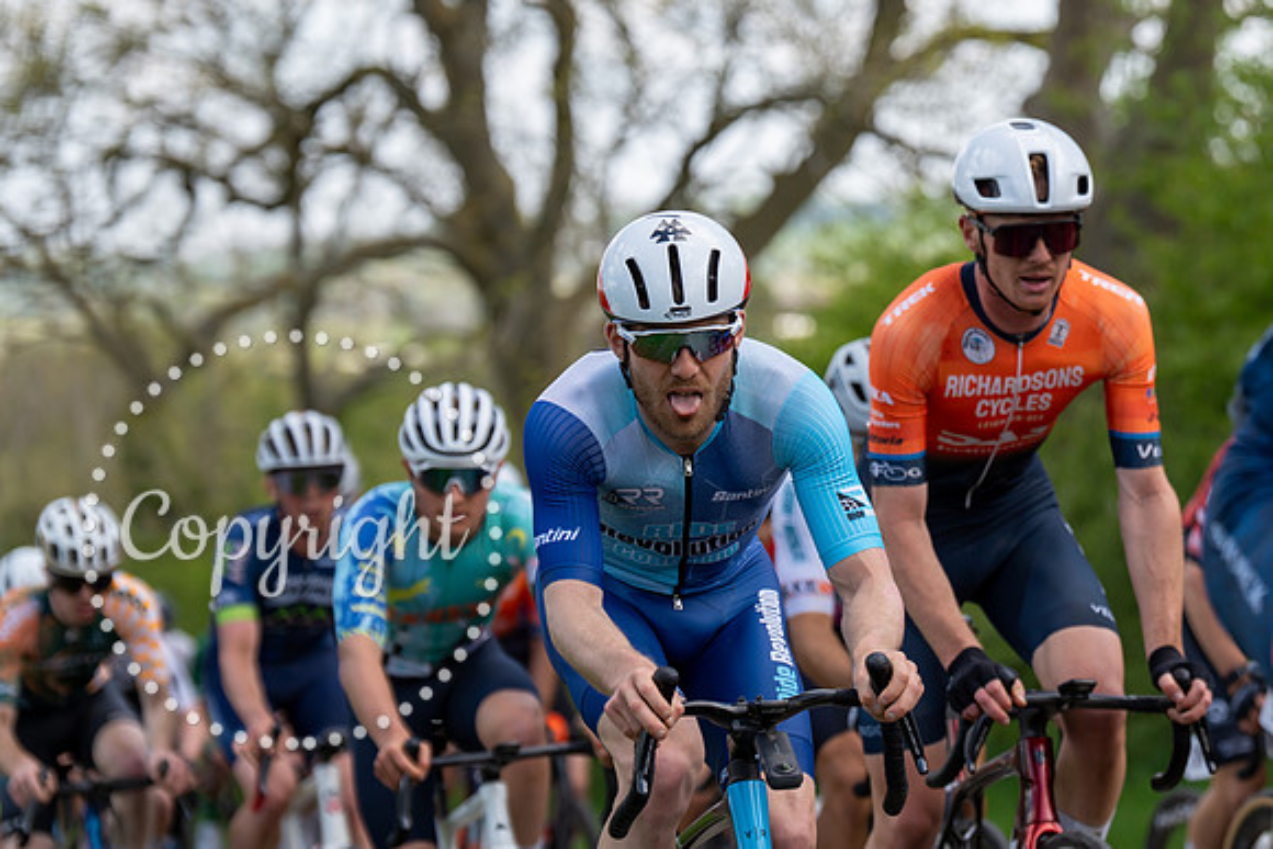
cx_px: 829
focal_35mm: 168
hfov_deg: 12.2
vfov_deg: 8.2
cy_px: 296
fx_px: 5939
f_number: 3.5
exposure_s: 1/1000
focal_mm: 129
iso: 160
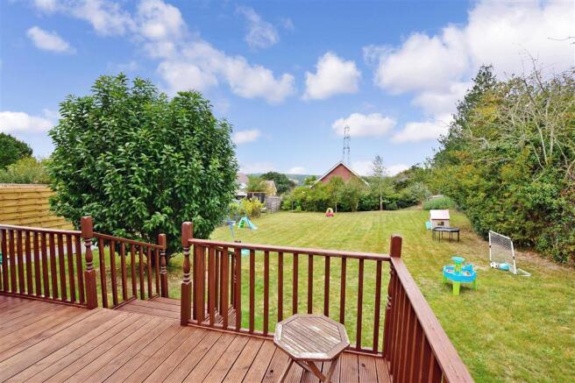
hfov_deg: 100.4
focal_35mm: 15
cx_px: 288
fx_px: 240
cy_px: 192
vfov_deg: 77.3
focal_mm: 10
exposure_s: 1/200
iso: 400
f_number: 11
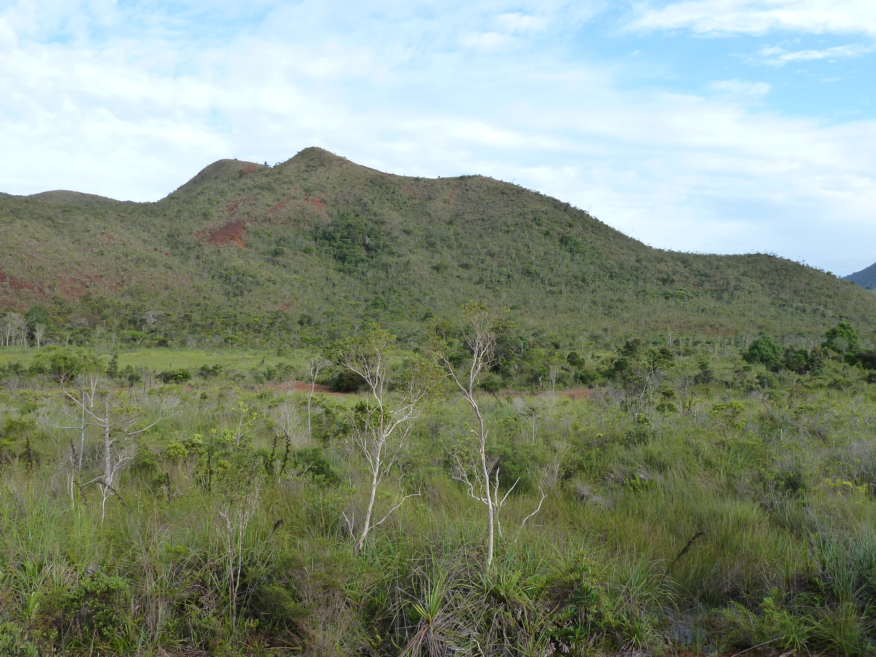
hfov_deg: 56.8
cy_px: 328
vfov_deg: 44.2
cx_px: 438
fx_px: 810
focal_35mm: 32
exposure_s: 1/250
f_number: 4
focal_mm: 5.3
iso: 125
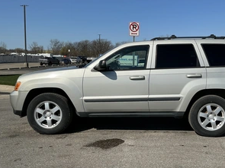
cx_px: 142
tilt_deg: -3.5
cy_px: 86
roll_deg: -1.5
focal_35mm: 38
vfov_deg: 37.7
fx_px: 247
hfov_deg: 48.5
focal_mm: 3
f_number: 1.8
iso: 25
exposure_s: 1/3125
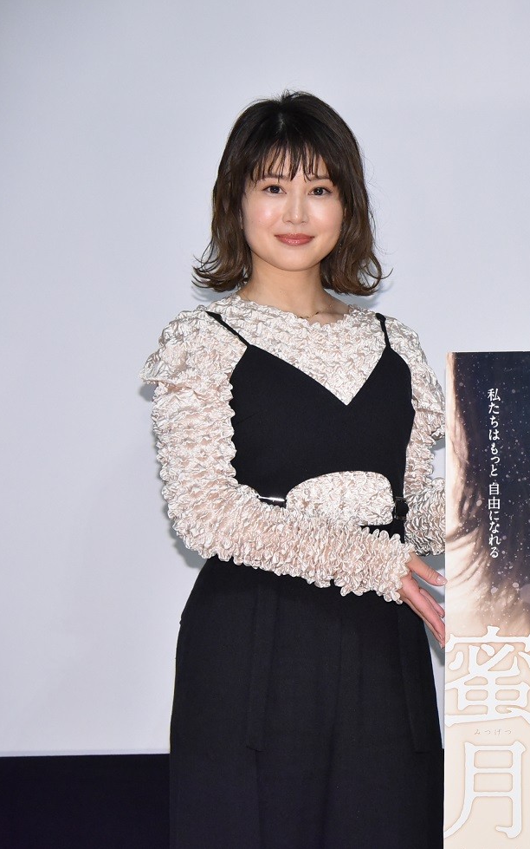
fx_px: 3720
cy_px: 425
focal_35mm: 161
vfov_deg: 13.0
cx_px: 619
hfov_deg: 8.1
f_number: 7.1
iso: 4000
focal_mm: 105
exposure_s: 1/200
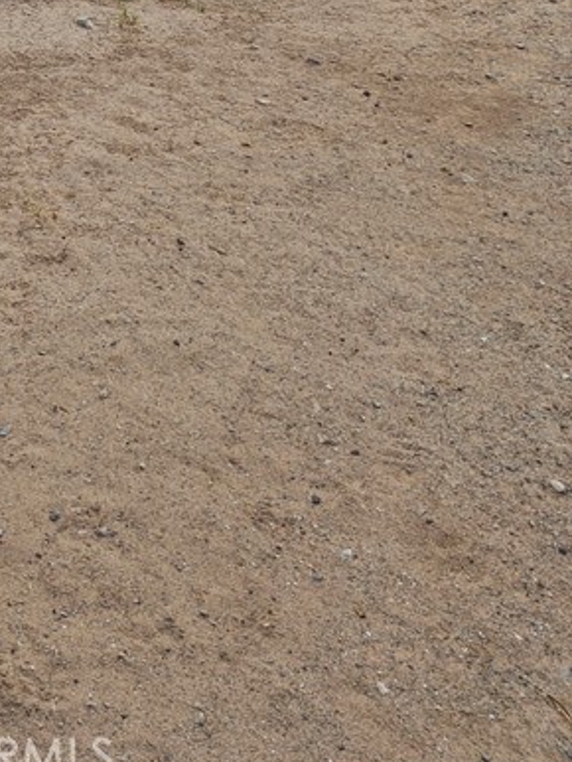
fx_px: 1342
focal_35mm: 61
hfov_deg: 21.7
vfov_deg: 26.8
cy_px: -227
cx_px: -174
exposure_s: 1/1761
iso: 12
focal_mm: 6.3
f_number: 1.7
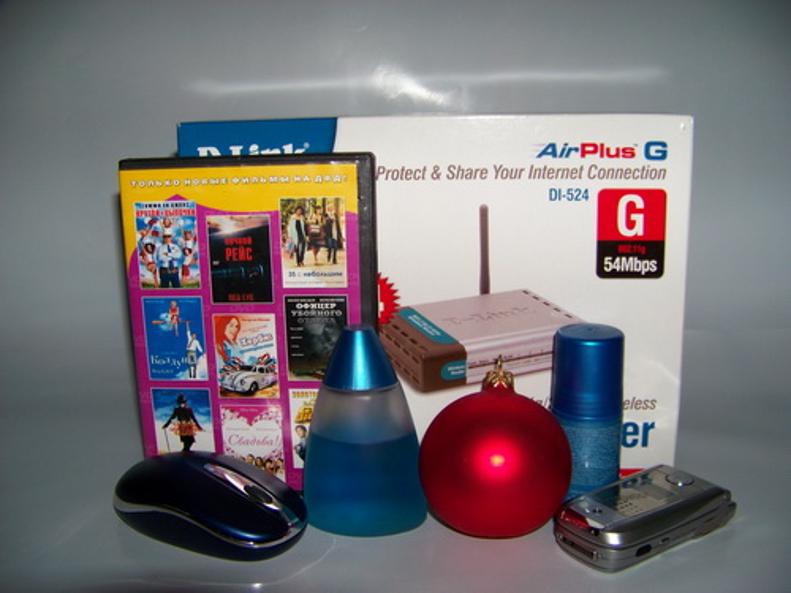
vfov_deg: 39.7
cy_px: 296
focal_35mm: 36
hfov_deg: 51.4
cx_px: 396
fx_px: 823
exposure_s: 1/30
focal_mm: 5.85
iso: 100
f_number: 2.8
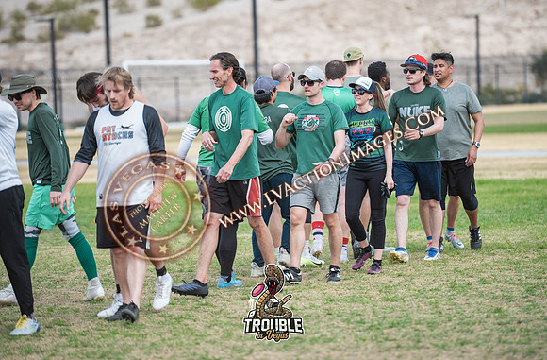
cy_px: 176
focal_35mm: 221
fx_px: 3335
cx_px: 298
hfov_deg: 9.4
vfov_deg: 6.2
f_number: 3.2
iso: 160
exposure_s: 1/1600
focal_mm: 200
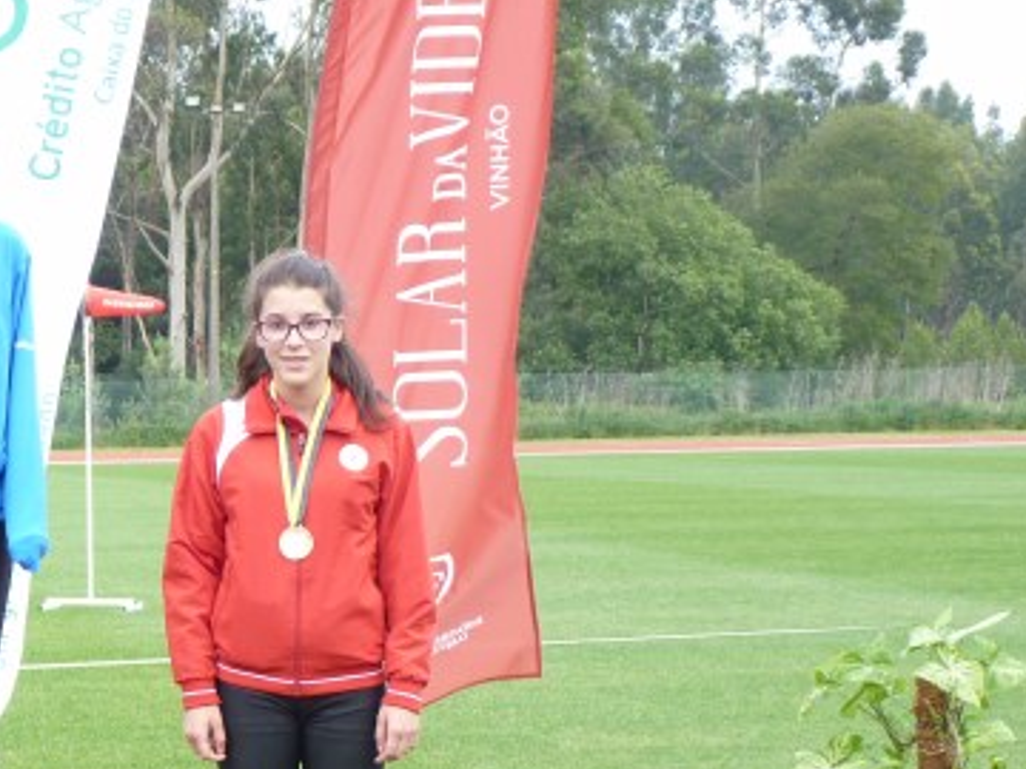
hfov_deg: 17.4
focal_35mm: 109
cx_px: -97
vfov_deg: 13.5
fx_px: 3231
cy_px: 658
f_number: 3.2
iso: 80
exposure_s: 1/100
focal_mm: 8.7
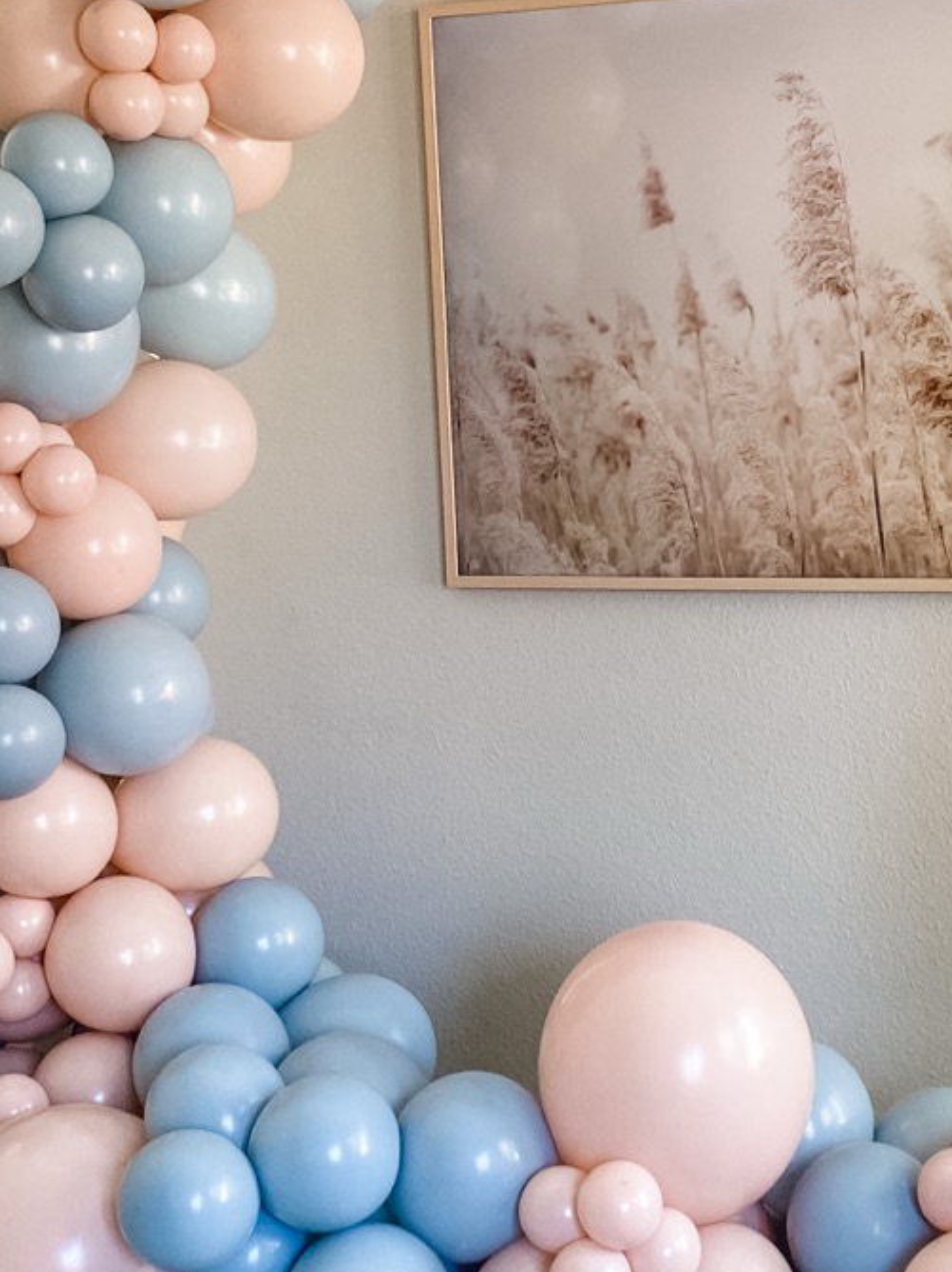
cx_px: 629
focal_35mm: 70
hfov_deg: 20.9
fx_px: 2569
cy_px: 624
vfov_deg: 27.8
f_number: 1.8
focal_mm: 4.25
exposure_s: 1/120
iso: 125
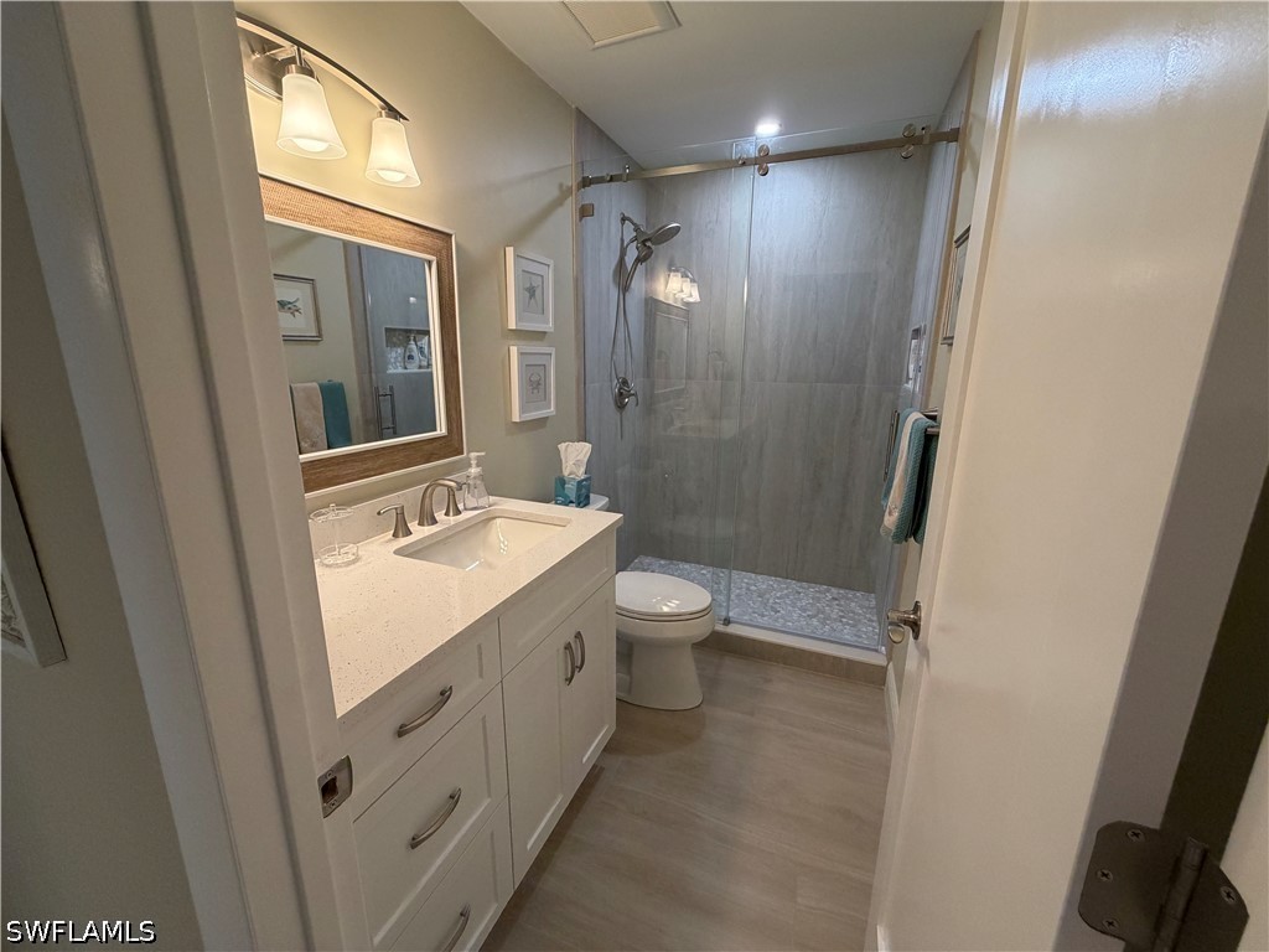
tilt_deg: -13.4
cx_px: 634
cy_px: 476
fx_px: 513
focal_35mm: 14
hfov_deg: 102.1
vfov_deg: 85.7
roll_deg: +0.4
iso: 320
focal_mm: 2.22
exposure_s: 1/120
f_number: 2.2
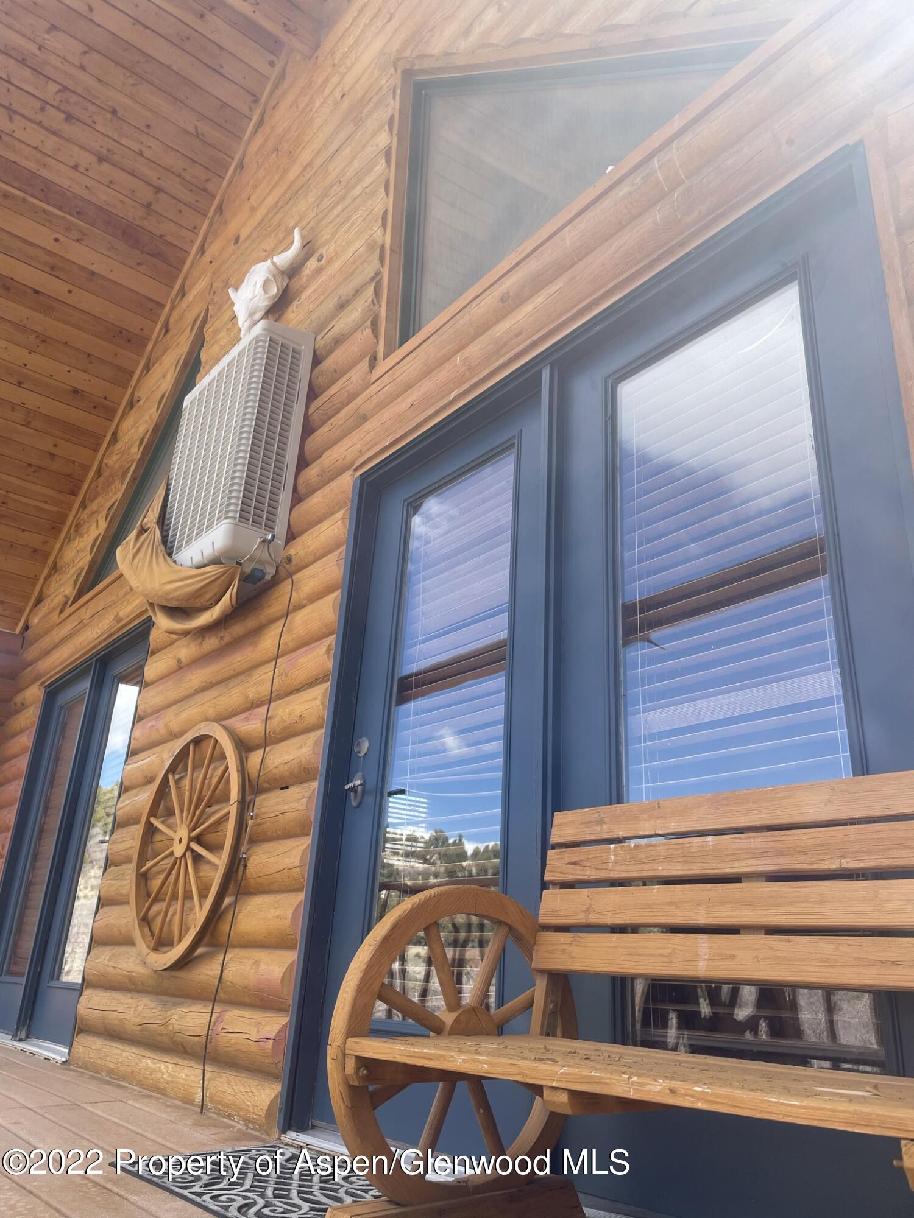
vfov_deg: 67.3
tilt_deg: +22.8
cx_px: 457
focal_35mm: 26
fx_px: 915
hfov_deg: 53.1
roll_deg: -2.9
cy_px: 609
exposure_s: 1/744
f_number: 1.6
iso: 32
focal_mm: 4.2
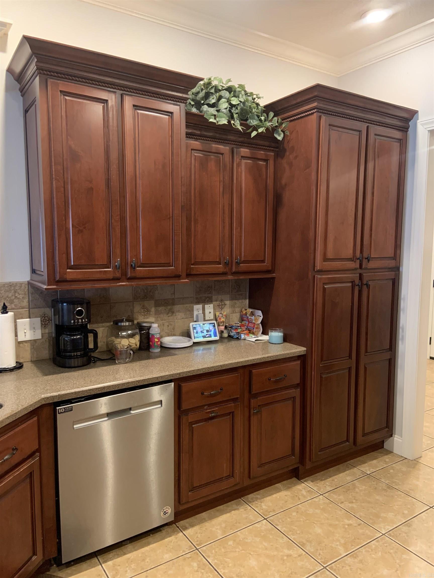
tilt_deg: -6.4
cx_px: 217
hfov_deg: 53.1
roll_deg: +0.4
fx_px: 435
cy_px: 289
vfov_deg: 67.3
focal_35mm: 26
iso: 320
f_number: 1.8
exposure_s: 1/30
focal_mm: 4.25
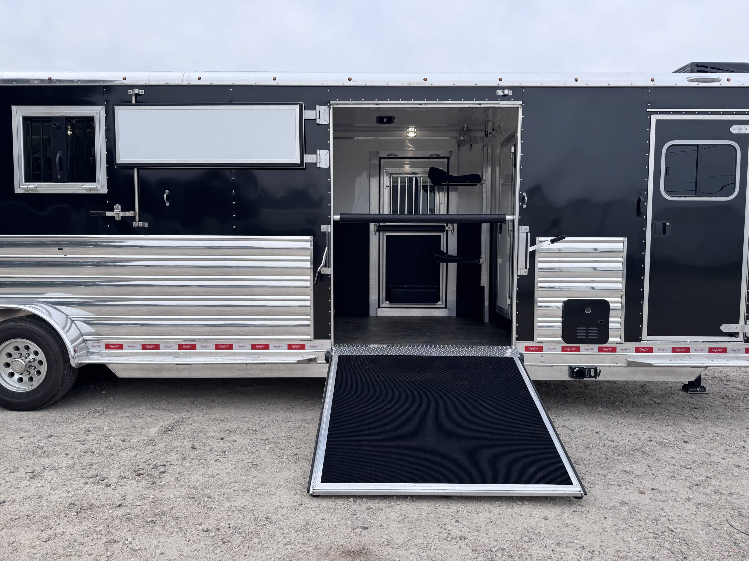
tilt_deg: -3.6
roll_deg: -2.2
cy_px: 280
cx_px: 374
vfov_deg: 56.8
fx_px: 519
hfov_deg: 71.6
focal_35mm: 24
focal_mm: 6.76
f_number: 1.78
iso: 80
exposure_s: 1/1869
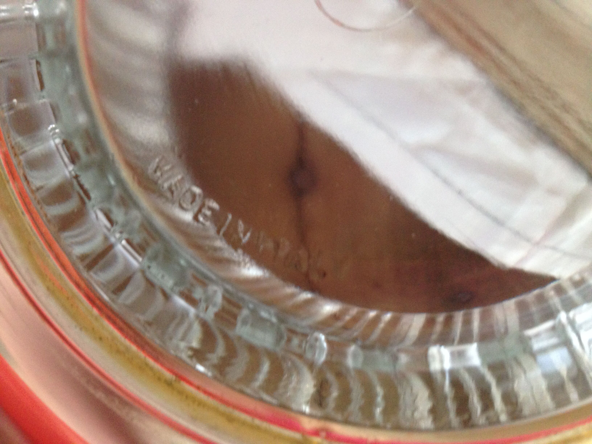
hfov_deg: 55.4
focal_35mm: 33
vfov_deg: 42.9
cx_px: 296
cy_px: 222
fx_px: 564
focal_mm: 4.12
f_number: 2.4
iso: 250
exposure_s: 1/20
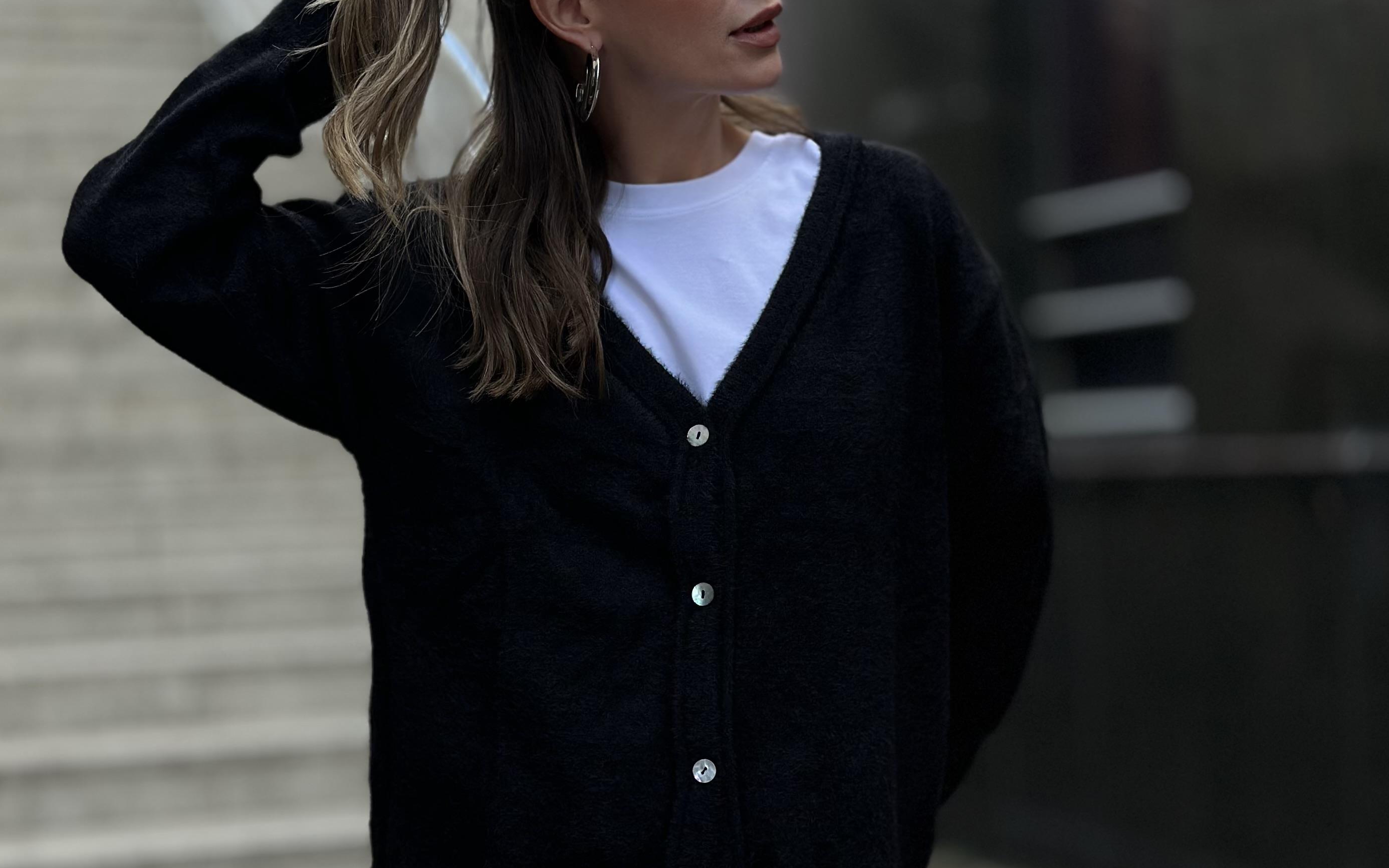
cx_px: 689
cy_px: 455
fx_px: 2801
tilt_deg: -1.0
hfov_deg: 27.8
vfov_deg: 17.6
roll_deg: +1.6
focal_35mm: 74
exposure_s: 1/729
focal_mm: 6.86
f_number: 1.78
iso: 80
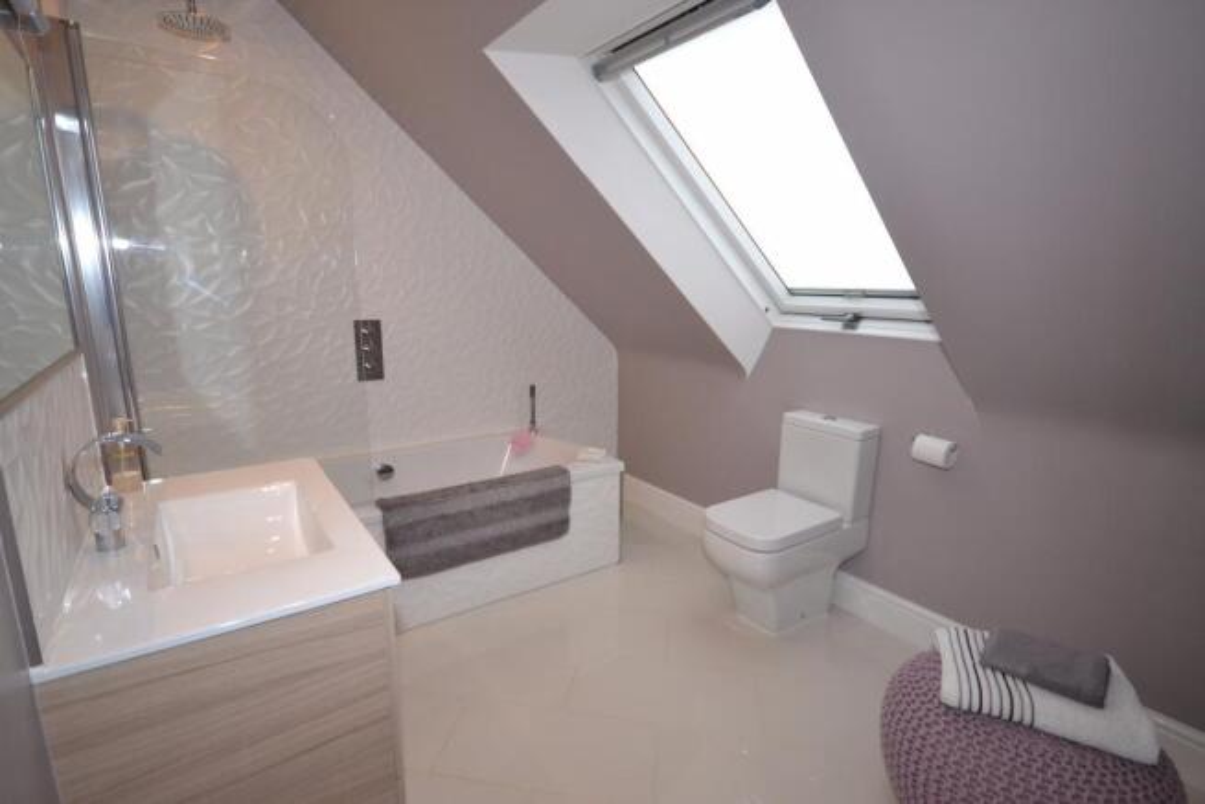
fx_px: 603
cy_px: 402
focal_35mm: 18
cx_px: 602
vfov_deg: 67.4
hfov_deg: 90.0
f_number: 4.5
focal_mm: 12
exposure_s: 1/60
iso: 720
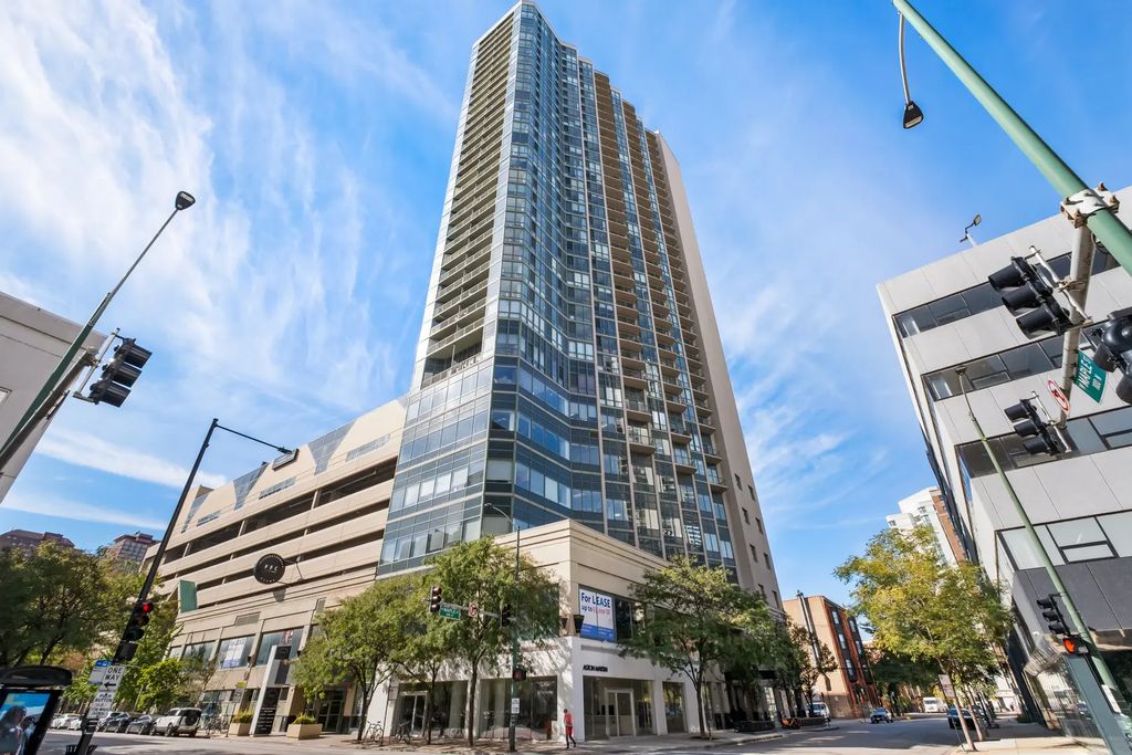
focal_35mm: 16
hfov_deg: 96.7
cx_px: 566
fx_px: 503
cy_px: 378
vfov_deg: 73.8
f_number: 8
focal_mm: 10.5
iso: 200
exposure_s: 1/2500
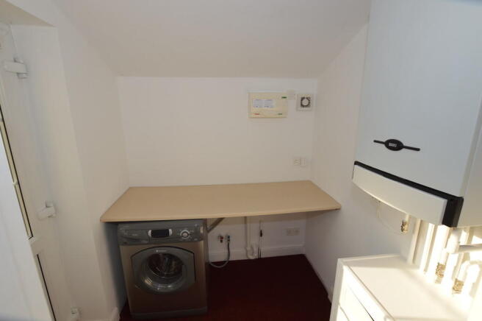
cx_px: 241
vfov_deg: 77.2
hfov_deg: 100.4
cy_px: 160
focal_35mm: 15
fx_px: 201
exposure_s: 1/125
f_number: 5.6
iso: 200
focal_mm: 10
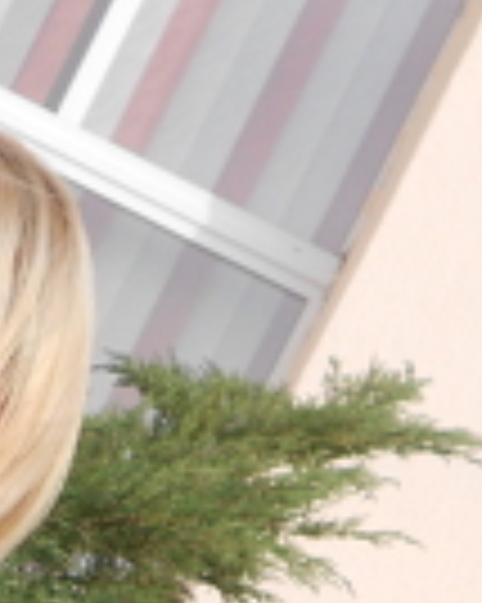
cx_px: -351
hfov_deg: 6.2
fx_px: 4374
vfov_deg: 7.8
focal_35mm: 245
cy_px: 828
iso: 80
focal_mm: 10.3
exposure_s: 1/200
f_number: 4.9
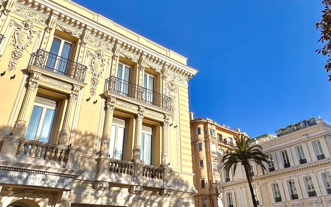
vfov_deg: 39.8
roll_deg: +2.9
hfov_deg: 61.2
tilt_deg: +34.1
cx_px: 178
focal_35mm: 31
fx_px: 280
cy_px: 58
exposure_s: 1/2959
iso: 50
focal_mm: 2.22
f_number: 2.2
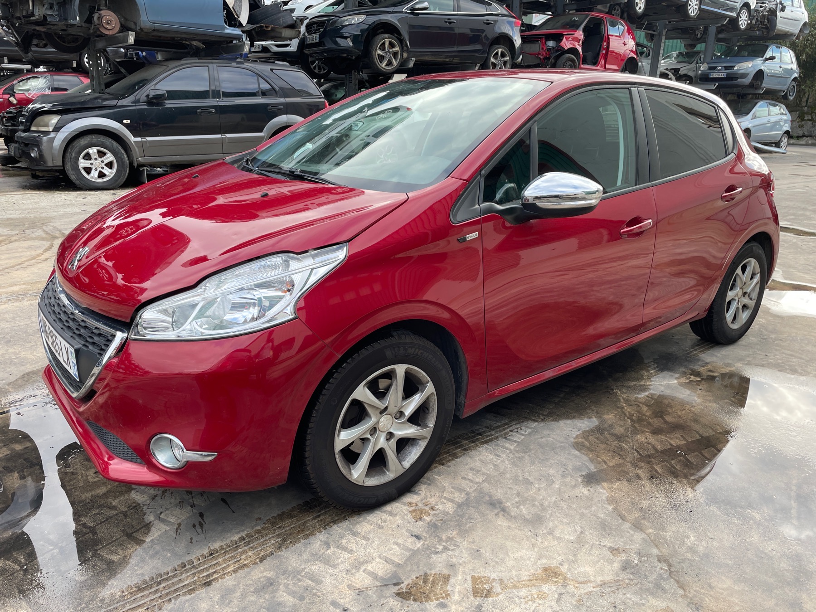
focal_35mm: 26
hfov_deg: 67.3
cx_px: 408
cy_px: 306
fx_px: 613
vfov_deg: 53.1
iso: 32
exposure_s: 1/281
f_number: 1.6
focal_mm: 4.2
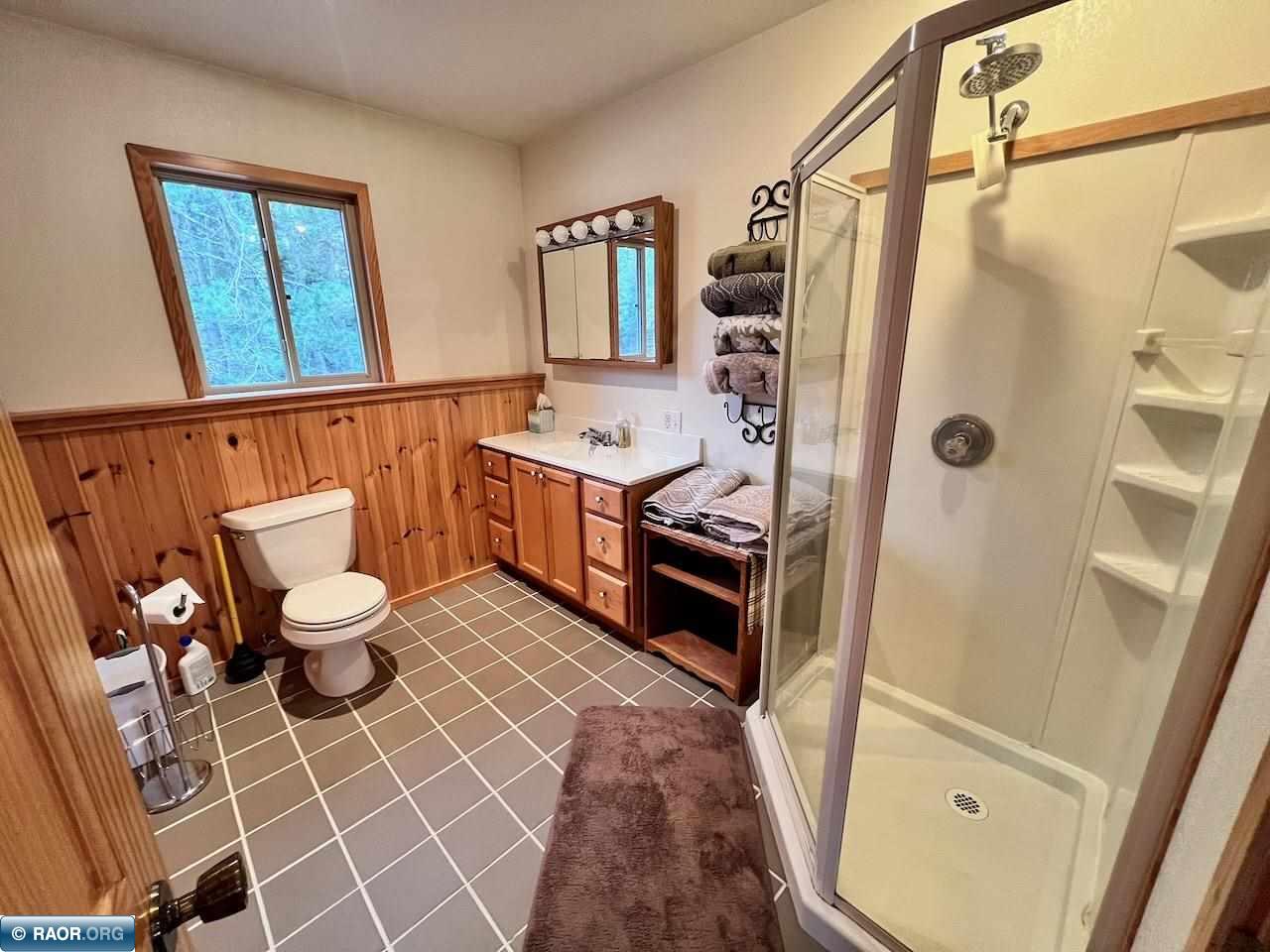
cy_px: 476
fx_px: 477
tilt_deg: -15.8
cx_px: 635
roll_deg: +2.4
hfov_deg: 106.2
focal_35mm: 13
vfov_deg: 89.9
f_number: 1.8
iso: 320
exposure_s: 1/60
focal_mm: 1.57
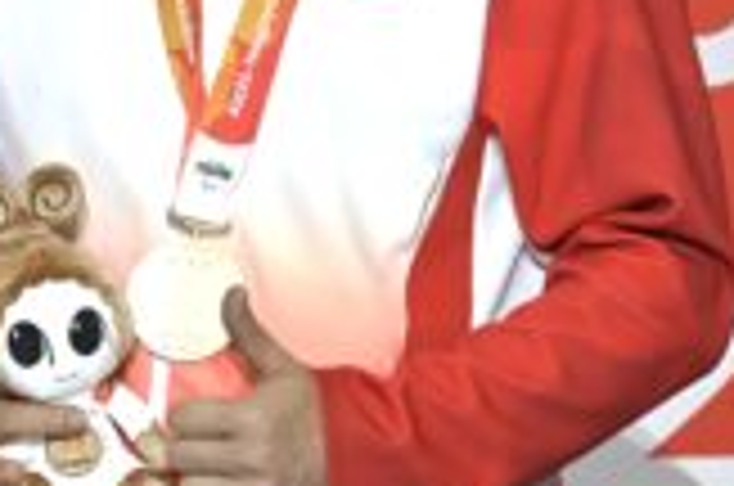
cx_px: -833
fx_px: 17520
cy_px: 20
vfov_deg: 1.6
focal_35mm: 861
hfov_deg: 2.4
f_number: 8
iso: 2800
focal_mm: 200
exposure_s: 1/200
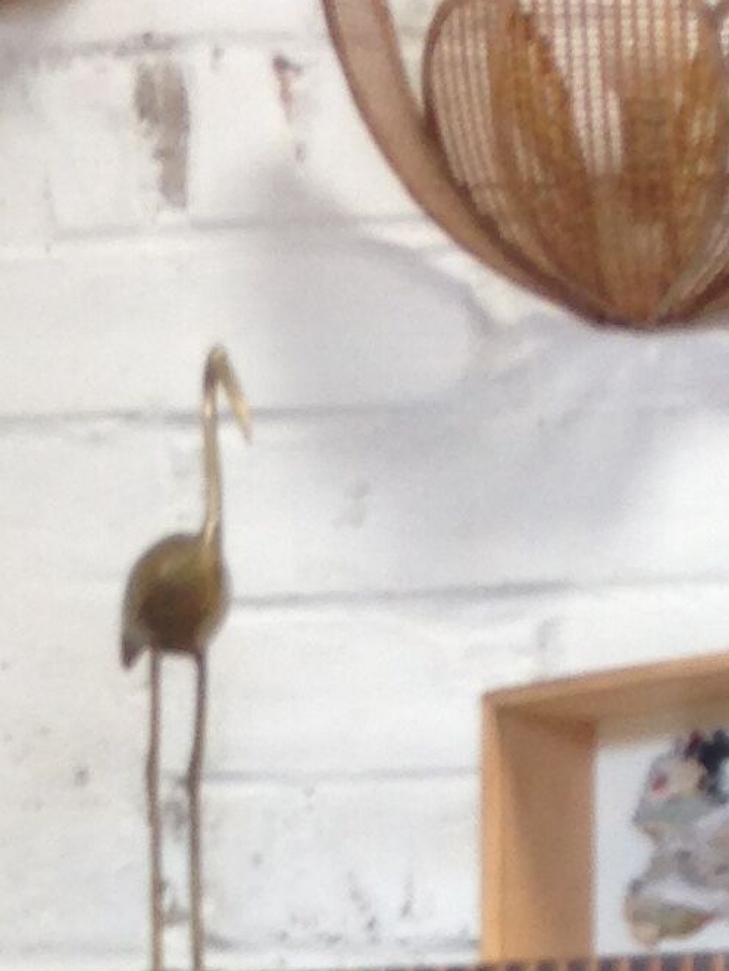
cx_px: 482
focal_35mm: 163
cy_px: 1754
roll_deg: +0.1
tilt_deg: -6.5
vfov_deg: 11.3
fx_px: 4575
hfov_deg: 9.1
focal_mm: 4.12
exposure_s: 1/24
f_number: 2.4
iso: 50
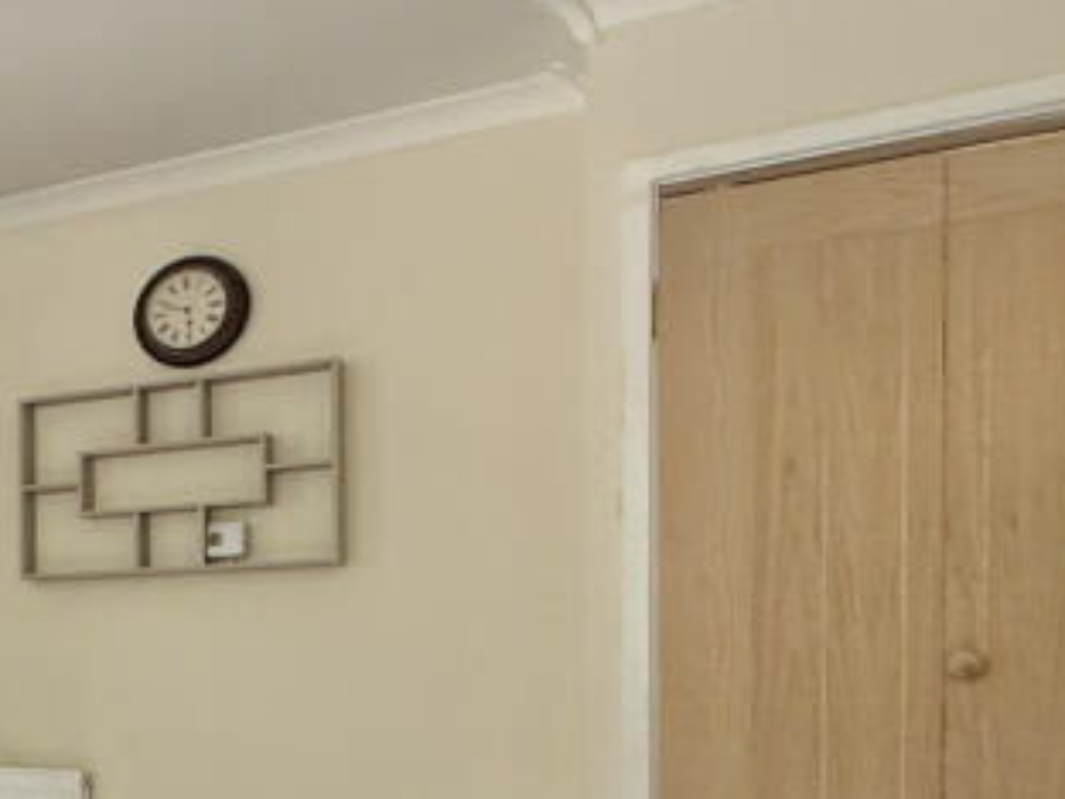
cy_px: 676
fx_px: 1415
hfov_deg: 29.9
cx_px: -416
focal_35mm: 46
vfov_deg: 30.5
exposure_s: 1/88
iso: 320
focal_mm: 2.22
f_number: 2.2
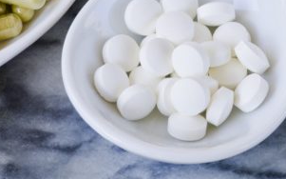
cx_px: 219
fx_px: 3315
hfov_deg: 4.9
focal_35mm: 425
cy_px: -71
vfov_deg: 3.1
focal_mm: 105
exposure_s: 1/20
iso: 100
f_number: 11
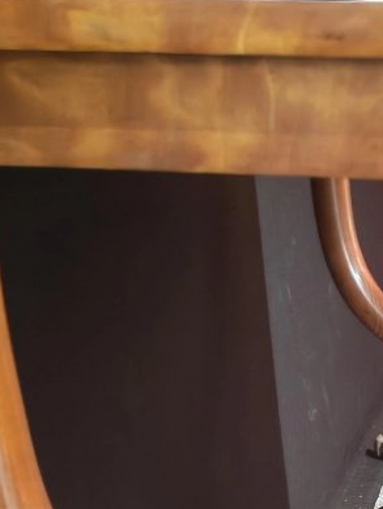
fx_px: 1223
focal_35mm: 83
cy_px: 536
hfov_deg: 17.1
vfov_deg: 22.4
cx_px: 451
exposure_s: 1/20
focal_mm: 6.12
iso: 3200
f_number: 1.9
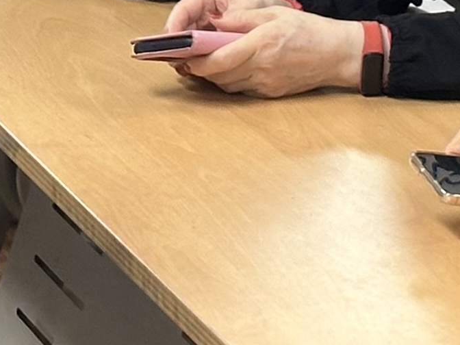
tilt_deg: -11.1
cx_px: 1036
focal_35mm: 288
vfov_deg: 5.1
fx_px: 3827
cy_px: -164
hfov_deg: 6.6
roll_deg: -0.9
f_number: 1.78
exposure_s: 1/60
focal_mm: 6.86
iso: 80
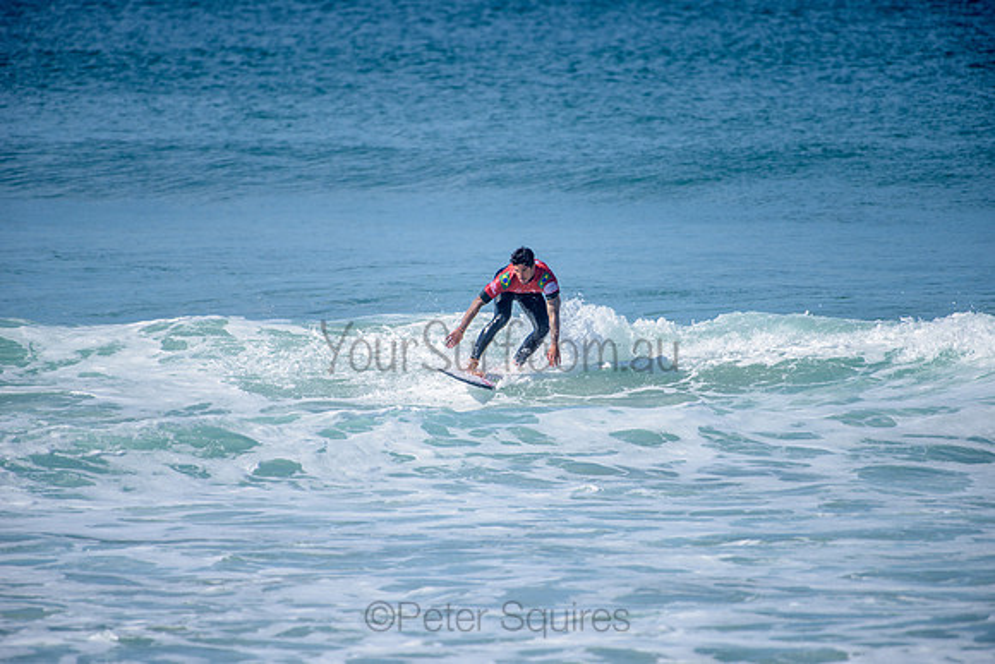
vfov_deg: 2.8
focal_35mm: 500
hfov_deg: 4.1
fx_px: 13822
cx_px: 498
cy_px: 332
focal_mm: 500
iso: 160
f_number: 5.6
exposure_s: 1/2000
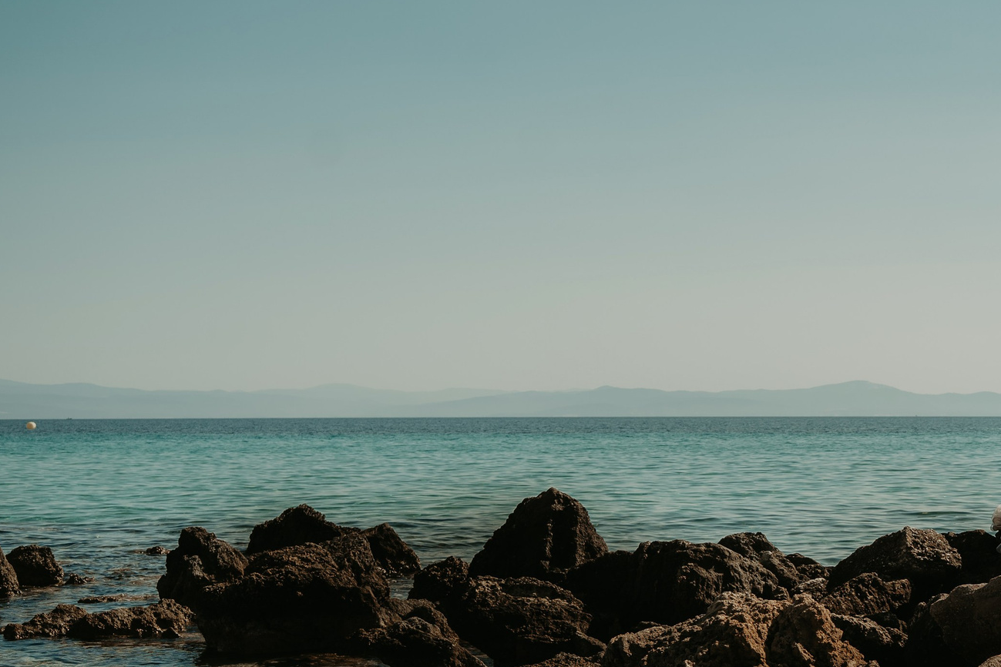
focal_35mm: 69
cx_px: 938
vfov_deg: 19.6
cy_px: 507
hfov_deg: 27.9
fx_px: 1918
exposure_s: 1/1250
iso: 250
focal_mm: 35
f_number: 4.5
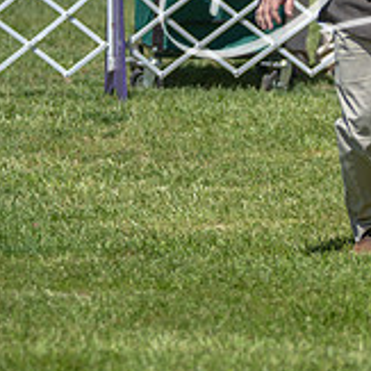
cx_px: 489
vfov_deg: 4.8
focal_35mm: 362
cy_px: 99
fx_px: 4389
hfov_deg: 4.8
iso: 100
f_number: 2.8
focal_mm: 120
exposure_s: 1/1600
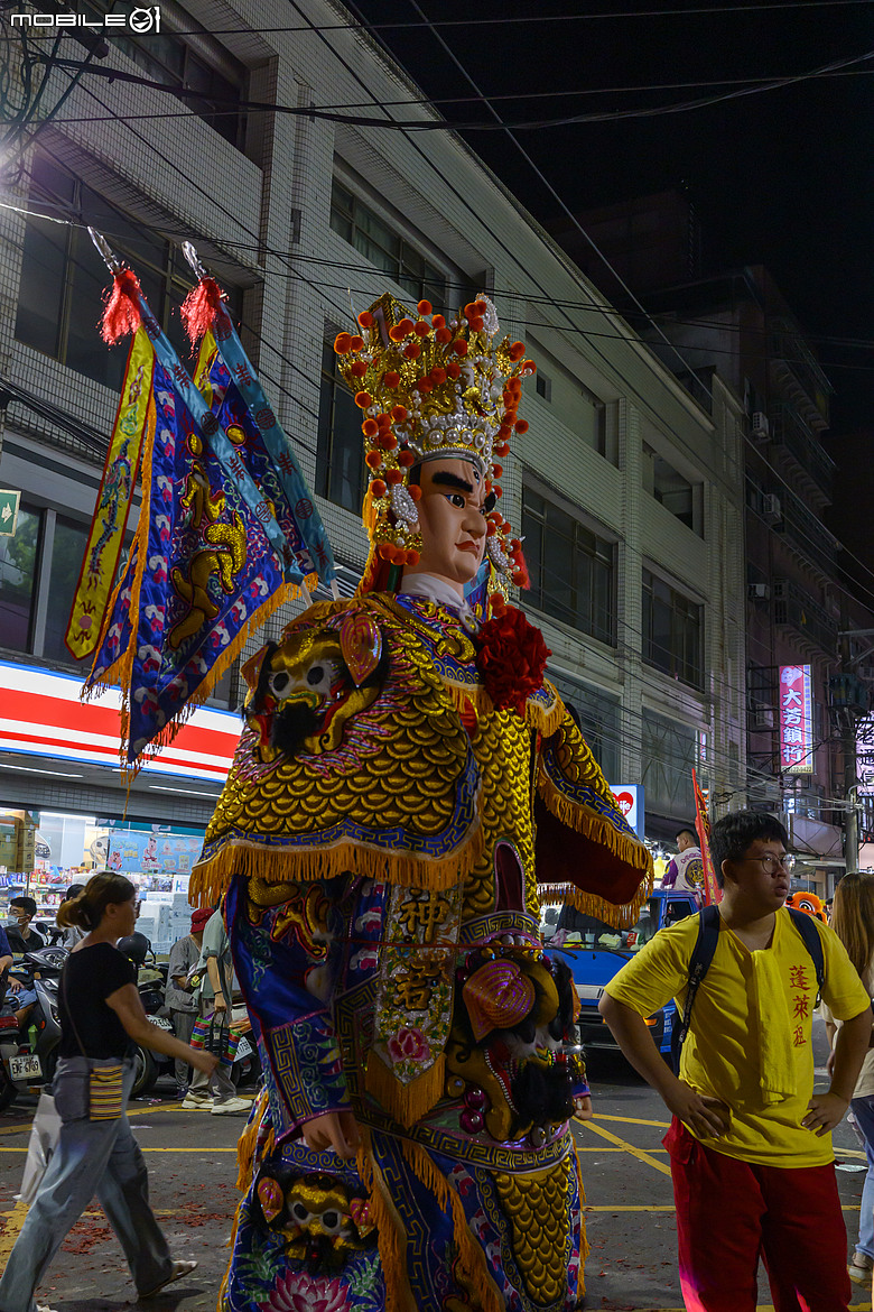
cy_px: 656
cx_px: 437
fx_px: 1274
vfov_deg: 54.4
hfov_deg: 37.9
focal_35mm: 35
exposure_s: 1/125
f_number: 5.6
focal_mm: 35
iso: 3200
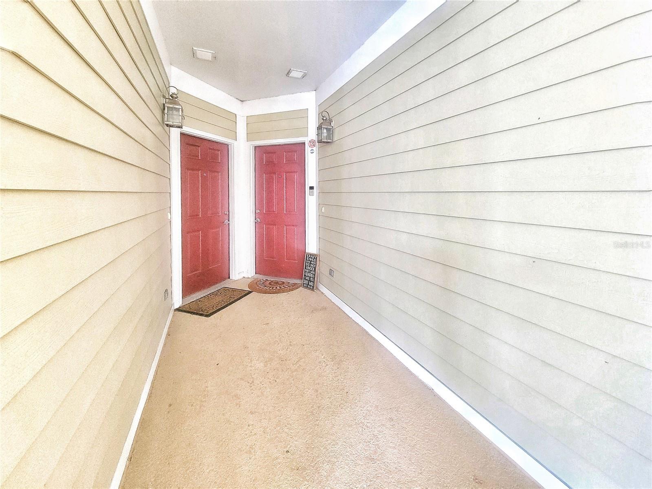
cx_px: 326
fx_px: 245
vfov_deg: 89.9
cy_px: 244
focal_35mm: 13
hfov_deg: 106.2
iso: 640
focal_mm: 2.2
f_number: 2.2
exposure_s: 1/30
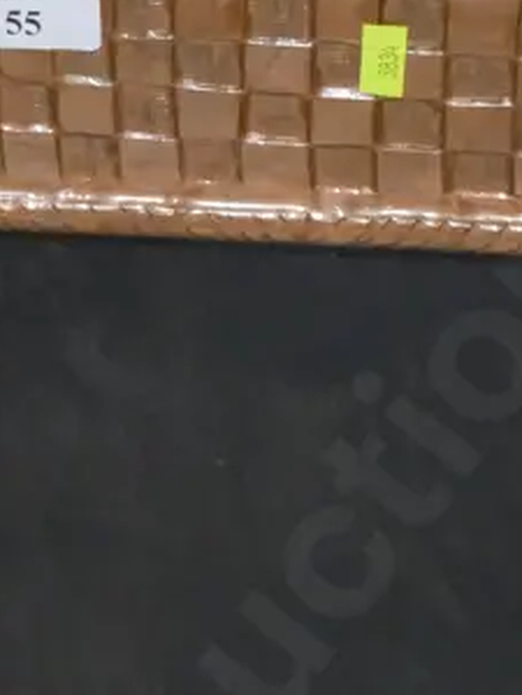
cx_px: 277
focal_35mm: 232
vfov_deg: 8.5
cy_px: 639
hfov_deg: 6.4
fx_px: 4665
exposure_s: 1/80
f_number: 5.4
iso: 3200
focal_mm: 34
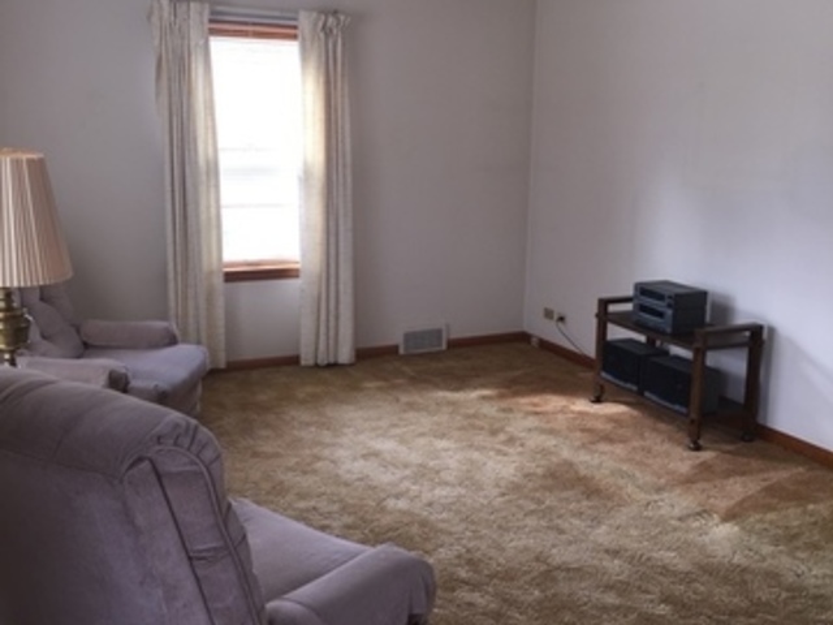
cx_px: 416
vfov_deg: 48.2
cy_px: 312
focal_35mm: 29
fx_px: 698
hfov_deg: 61.7
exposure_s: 1/32
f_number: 2.2
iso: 32
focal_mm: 4.15
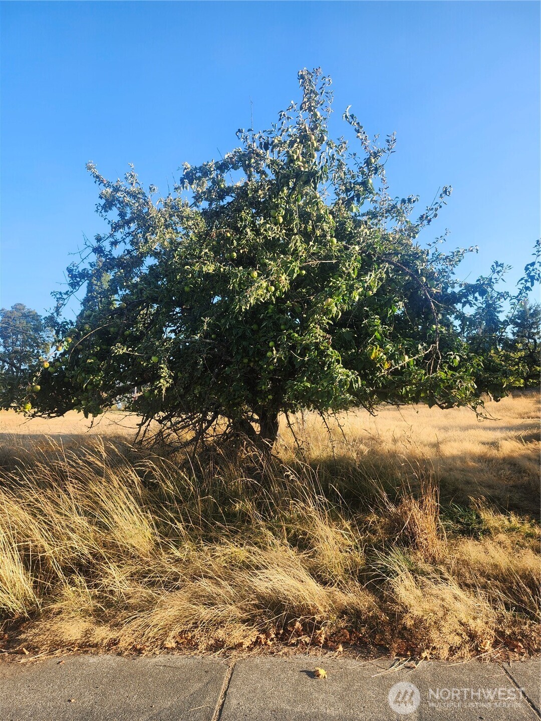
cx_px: 270
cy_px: 360
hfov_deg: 58.9
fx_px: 479
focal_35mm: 23
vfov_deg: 73.9
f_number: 1.8
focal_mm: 5.54
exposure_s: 1/389
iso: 25
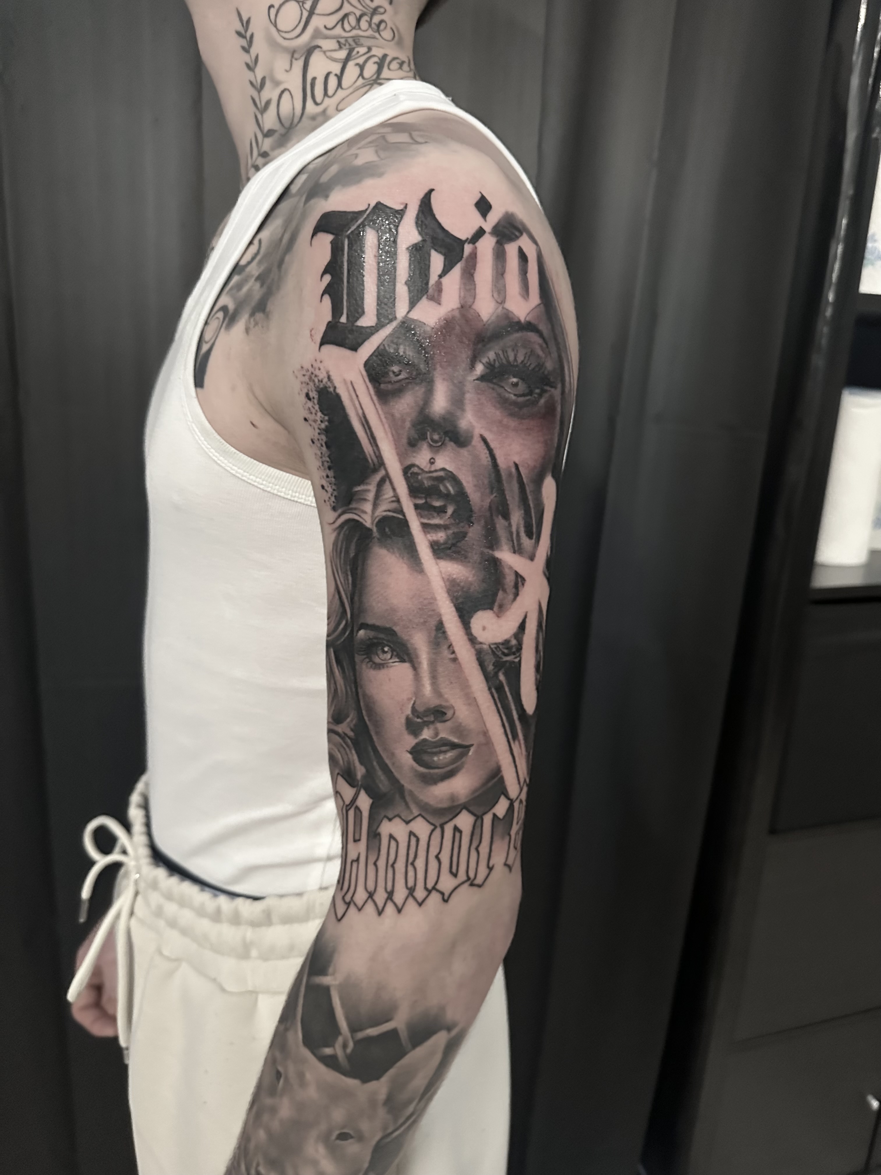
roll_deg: -2.6
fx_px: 814
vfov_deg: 71.6
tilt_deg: -15.2
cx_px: 440
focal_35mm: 24
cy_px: 588
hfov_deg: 56.8
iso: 1000
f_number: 1.78
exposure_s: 1/33
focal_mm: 6.86
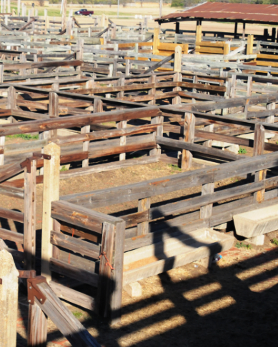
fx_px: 833
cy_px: 201
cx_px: 22
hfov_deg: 18.6
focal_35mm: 81
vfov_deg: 23.5
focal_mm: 28
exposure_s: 1/2500
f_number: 5.6
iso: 800
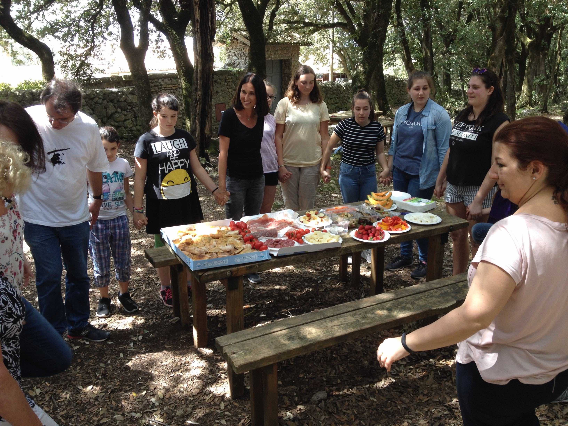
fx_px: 574
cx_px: 284
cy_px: 213
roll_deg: +0.2
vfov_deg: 40.7
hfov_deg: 52.6
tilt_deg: -19.0
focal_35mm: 35
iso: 80
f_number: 2.4
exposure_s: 1/120
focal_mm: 4.28
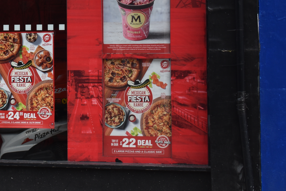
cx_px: -47
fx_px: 1207
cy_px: -2
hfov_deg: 13.2
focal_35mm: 152
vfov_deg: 9.0
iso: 200
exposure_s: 1/250
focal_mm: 42
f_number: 8
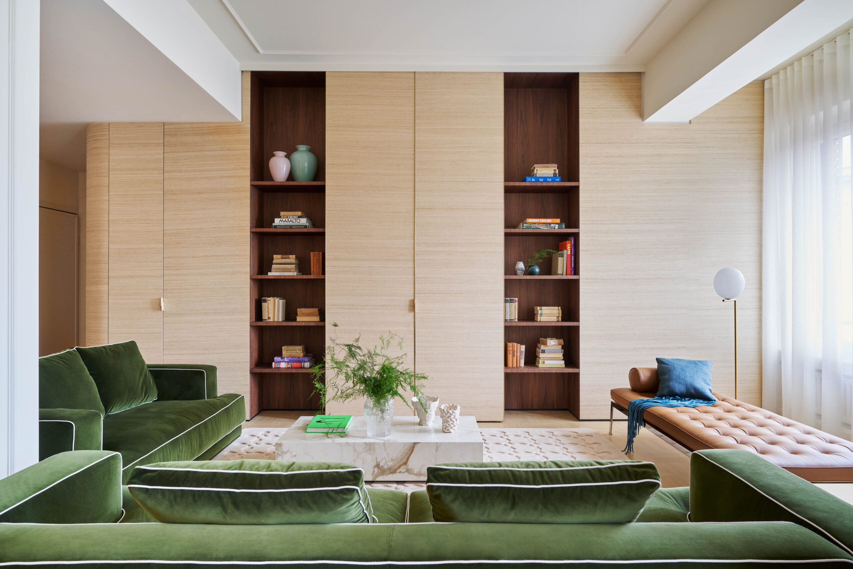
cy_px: 284
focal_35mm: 20
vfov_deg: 61.9
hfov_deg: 84.0
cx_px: 426
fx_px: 474
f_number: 7.1
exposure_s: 1
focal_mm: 20
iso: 200
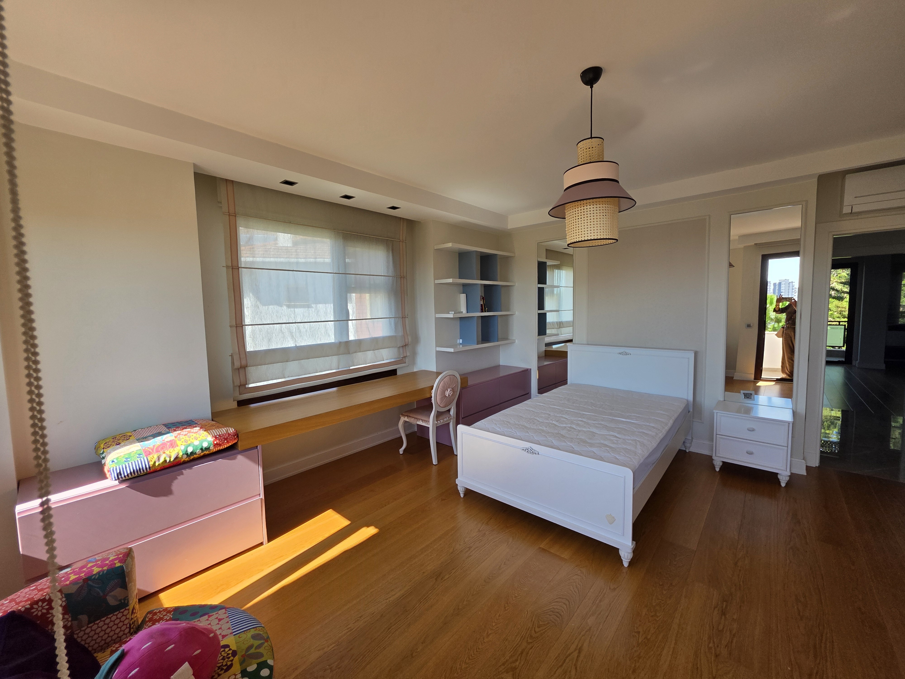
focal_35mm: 13
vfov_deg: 89.9
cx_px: 452
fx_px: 340
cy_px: 340
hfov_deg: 106.2
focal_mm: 2.2
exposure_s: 1/307
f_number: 1.9
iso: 40
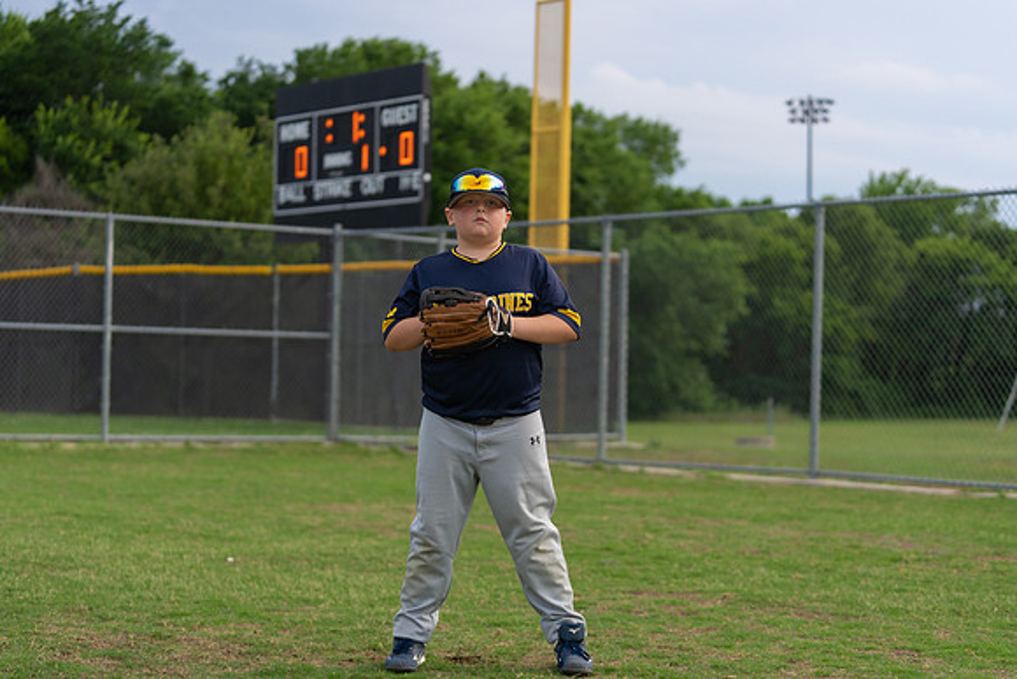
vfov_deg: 19.5
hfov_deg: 28.8
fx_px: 1978
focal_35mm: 70
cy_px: 340
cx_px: 508
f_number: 2.8
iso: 160
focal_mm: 70
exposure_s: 1/320
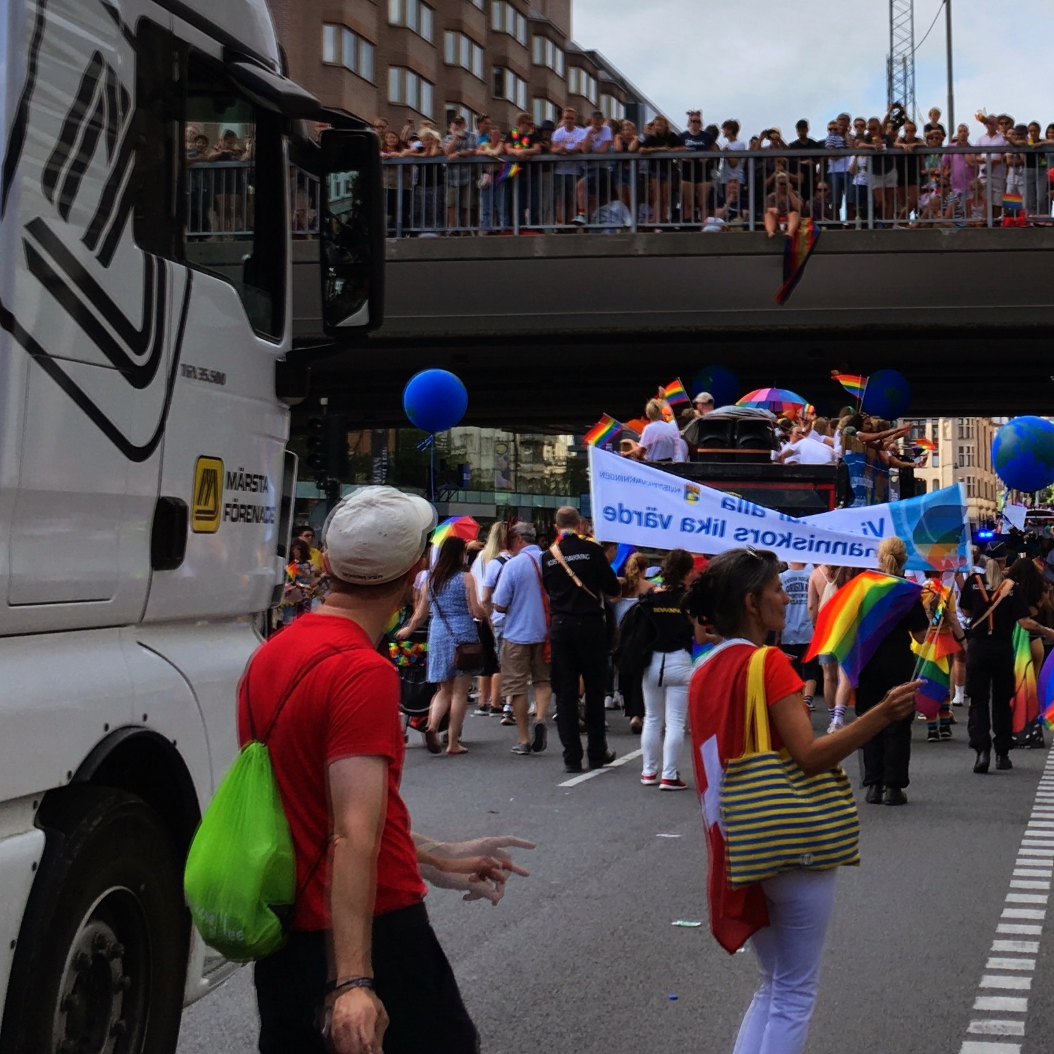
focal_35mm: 67
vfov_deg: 25.4
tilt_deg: +3.4
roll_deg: +0.1
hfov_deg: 25.2
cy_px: 265
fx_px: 2308
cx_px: 887
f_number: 2.2
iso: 25
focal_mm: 4.15
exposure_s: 1/4808
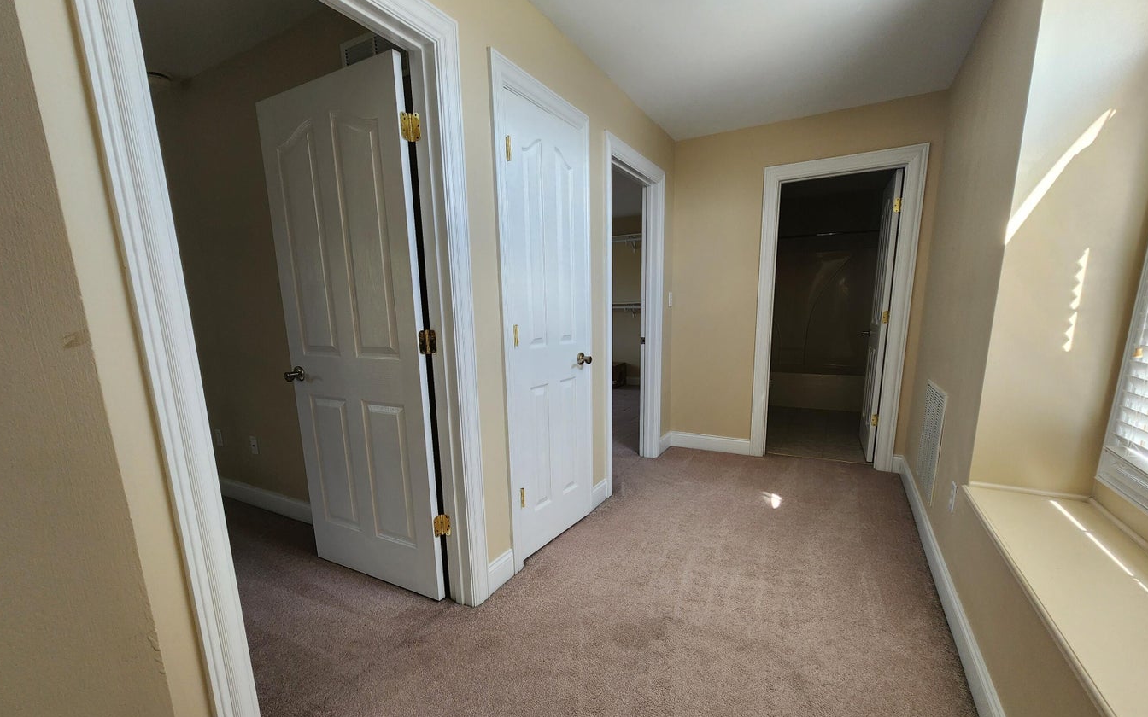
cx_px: 572
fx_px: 438
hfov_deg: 105.3
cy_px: 406
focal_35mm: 14
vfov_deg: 78.2
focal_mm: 2.2
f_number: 2.2
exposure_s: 1/60
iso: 64
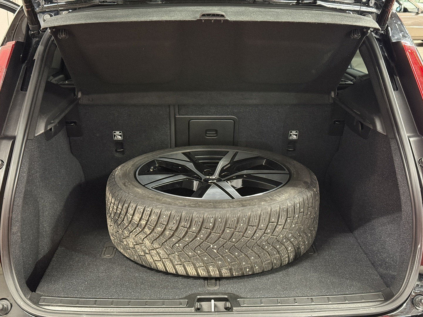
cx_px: 212
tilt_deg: -15.5
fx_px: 587
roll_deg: -0.2
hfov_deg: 39.7
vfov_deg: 30.3
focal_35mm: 48
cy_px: 158
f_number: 1.78
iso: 500
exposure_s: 1/40
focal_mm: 6.76
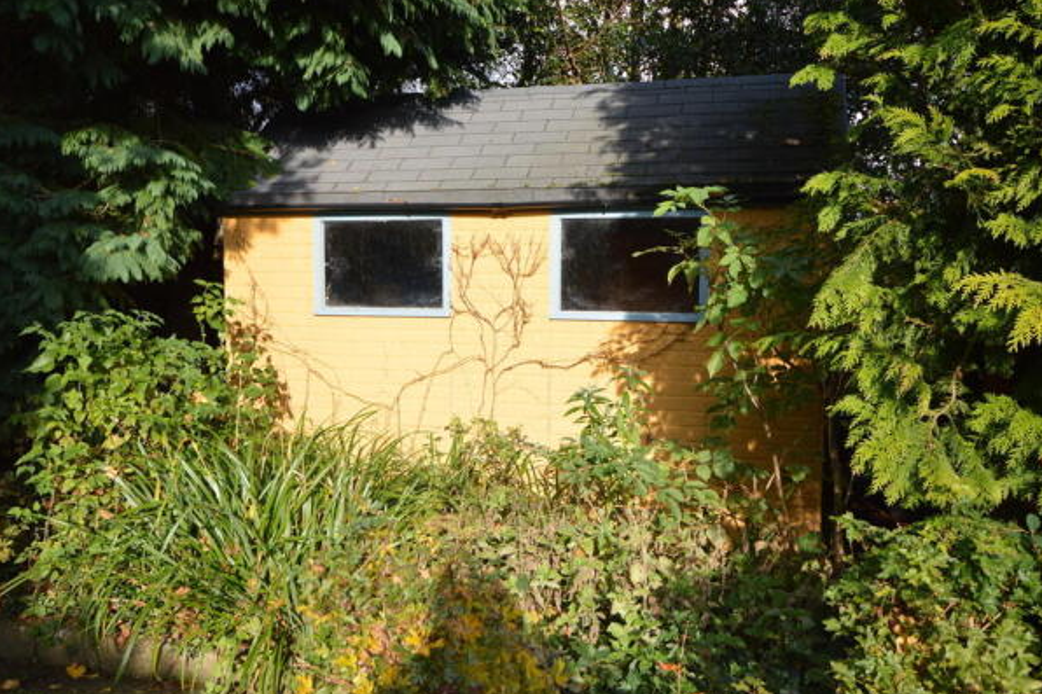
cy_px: 344
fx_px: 955
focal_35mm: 33
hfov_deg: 57.2
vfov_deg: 39.9
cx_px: 500
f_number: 7.1
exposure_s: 1/400
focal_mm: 20
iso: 400
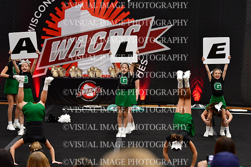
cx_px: 126
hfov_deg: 14.9
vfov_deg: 9.9
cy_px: 84
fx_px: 962
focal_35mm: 138
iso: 4000
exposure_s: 1/800
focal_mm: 92
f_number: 2.8
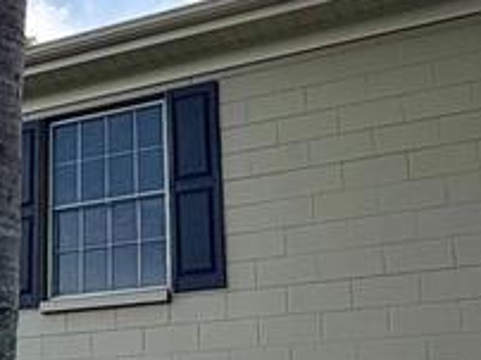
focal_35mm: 71
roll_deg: -2.1
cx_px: -55
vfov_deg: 20.6
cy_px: 255
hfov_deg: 25.4
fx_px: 985
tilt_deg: +18.8
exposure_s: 1/734
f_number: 2.2
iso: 40
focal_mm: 2.22
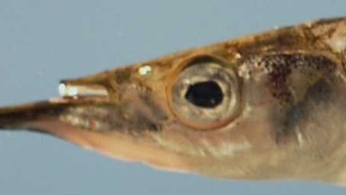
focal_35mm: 611
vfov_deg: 2.0
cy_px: -39
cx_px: 745
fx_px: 5606
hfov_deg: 3.5
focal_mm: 60
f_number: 3.2
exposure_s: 1/30
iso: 100
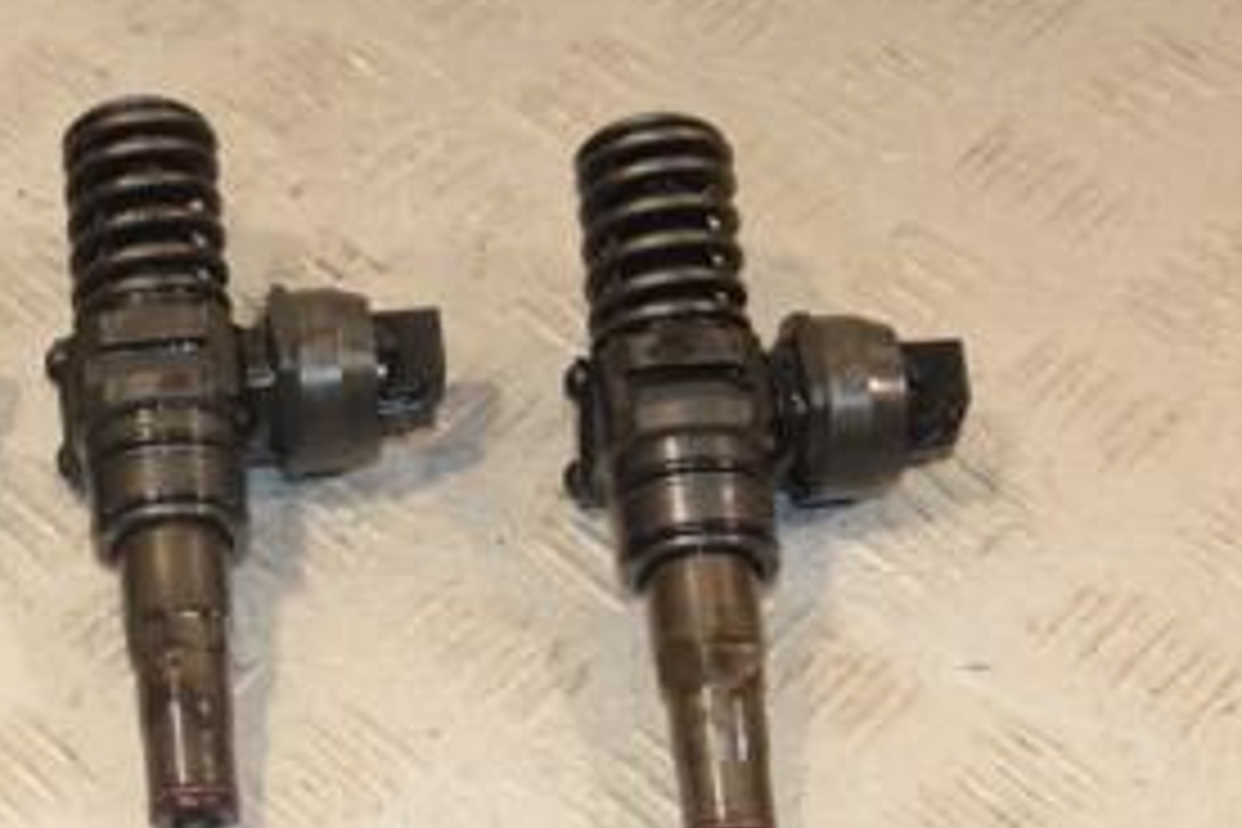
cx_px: 108
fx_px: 3381
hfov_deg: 20.4
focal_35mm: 98
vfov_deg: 14.0
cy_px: 364
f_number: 7.1
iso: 800
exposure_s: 1/200
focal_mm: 30
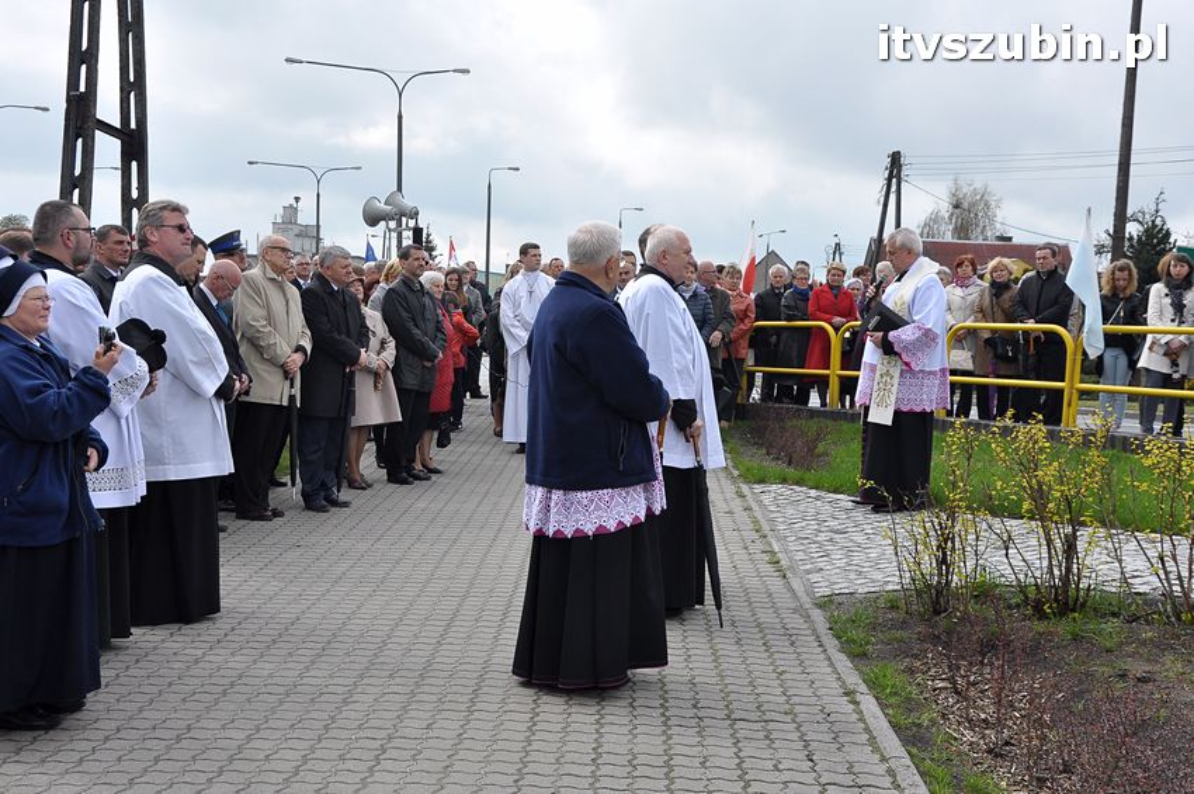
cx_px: 597
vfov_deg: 29.8
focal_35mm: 45
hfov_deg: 43.6
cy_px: 397
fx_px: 1491
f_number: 9
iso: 320
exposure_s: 1/320
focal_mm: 30
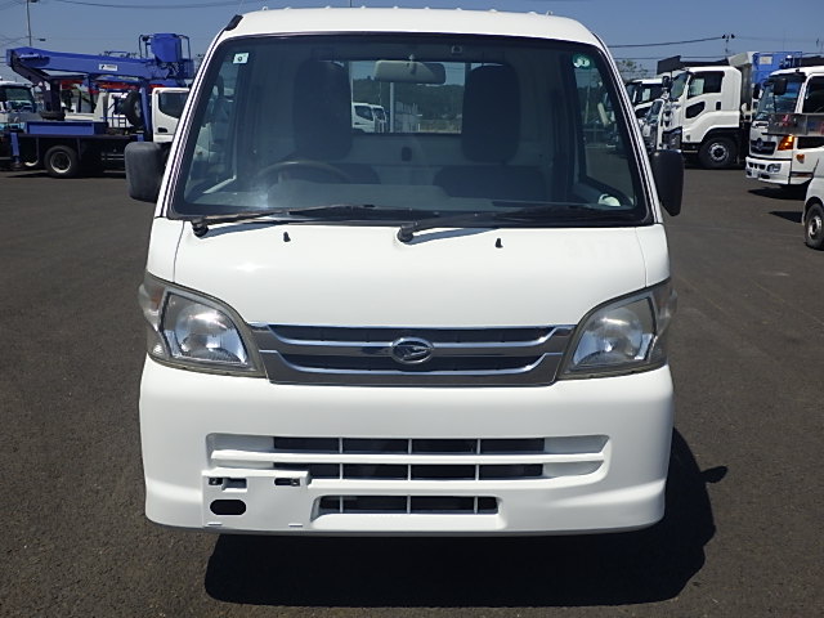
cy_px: 309
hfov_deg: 54.0
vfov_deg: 41.8
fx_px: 809
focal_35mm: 34
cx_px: 412
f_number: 4.6
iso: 125
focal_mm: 6.1
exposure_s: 1/1500
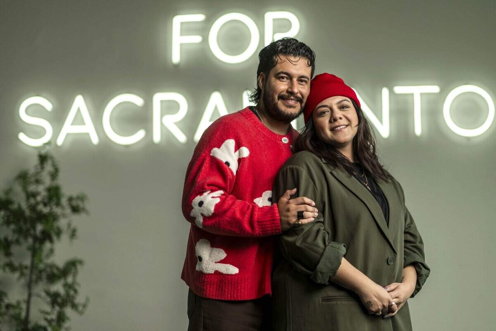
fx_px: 1171
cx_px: 248
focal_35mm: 85
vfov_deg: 16.1
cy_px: 166
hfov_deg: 23.9
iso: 100
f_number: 1.4
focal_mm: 85
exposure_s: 1/125
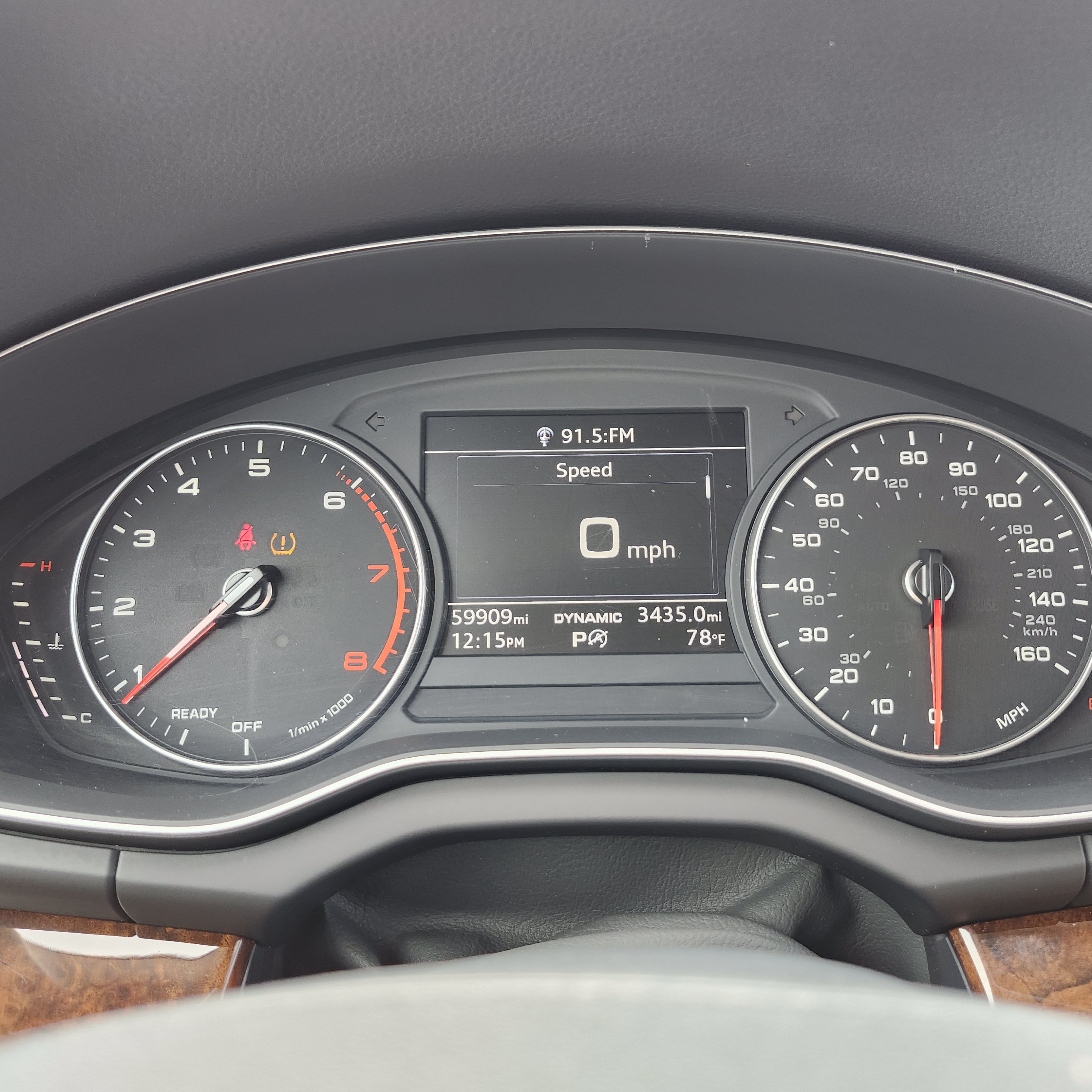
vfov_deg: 57.3
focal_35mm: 28
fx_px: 999
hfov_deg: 57.3
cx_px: 566
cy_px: 532
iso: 200
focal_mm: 5.54
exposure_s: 1/180
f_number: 1.8
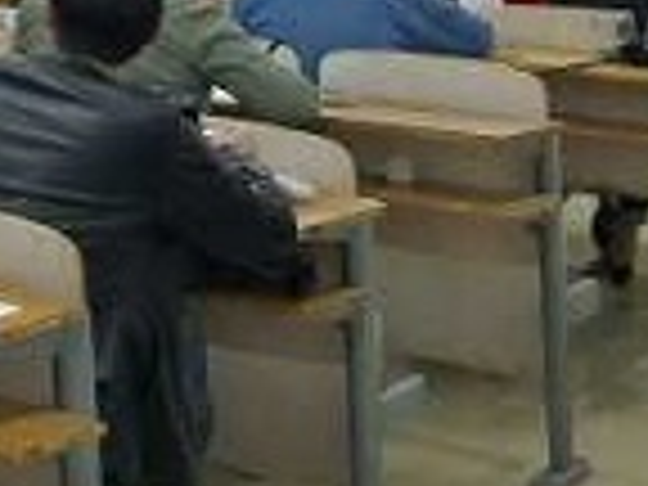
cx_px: -603
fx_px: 2022
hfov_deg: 15.1
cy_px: -202
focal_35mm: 108
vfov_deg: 13.1
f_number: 1.7
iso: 200
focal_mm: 4.2
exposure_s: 1/25
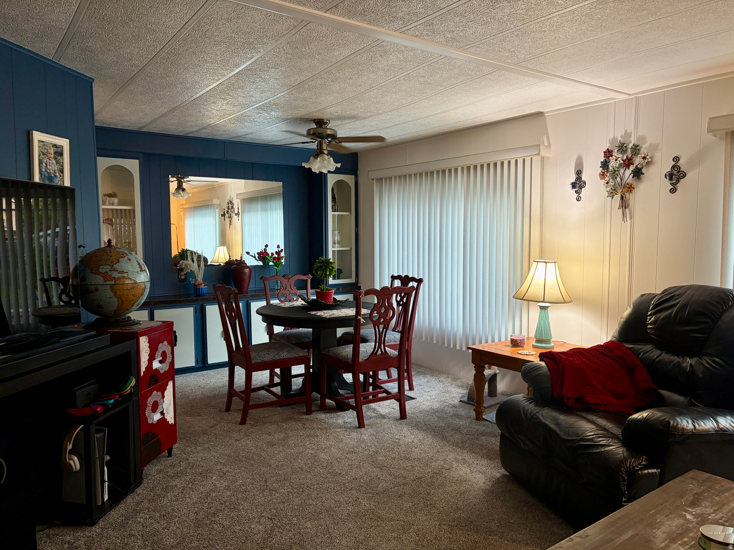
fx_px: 551
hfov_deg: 67.3
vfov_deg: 53.1
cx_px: 367
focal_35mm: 26
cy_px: 275
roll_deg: +0.2
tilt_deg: -4.3
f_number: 1.6
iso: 80
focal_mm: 5.96
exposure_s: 1/60
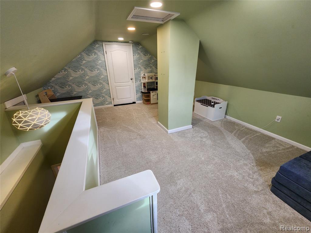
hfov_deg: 106.2
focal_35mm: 13
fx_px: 117
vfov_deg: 89.9
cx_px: 156
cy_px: 116
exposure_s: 1/60
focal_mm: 2.2
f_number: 2.2
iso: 160
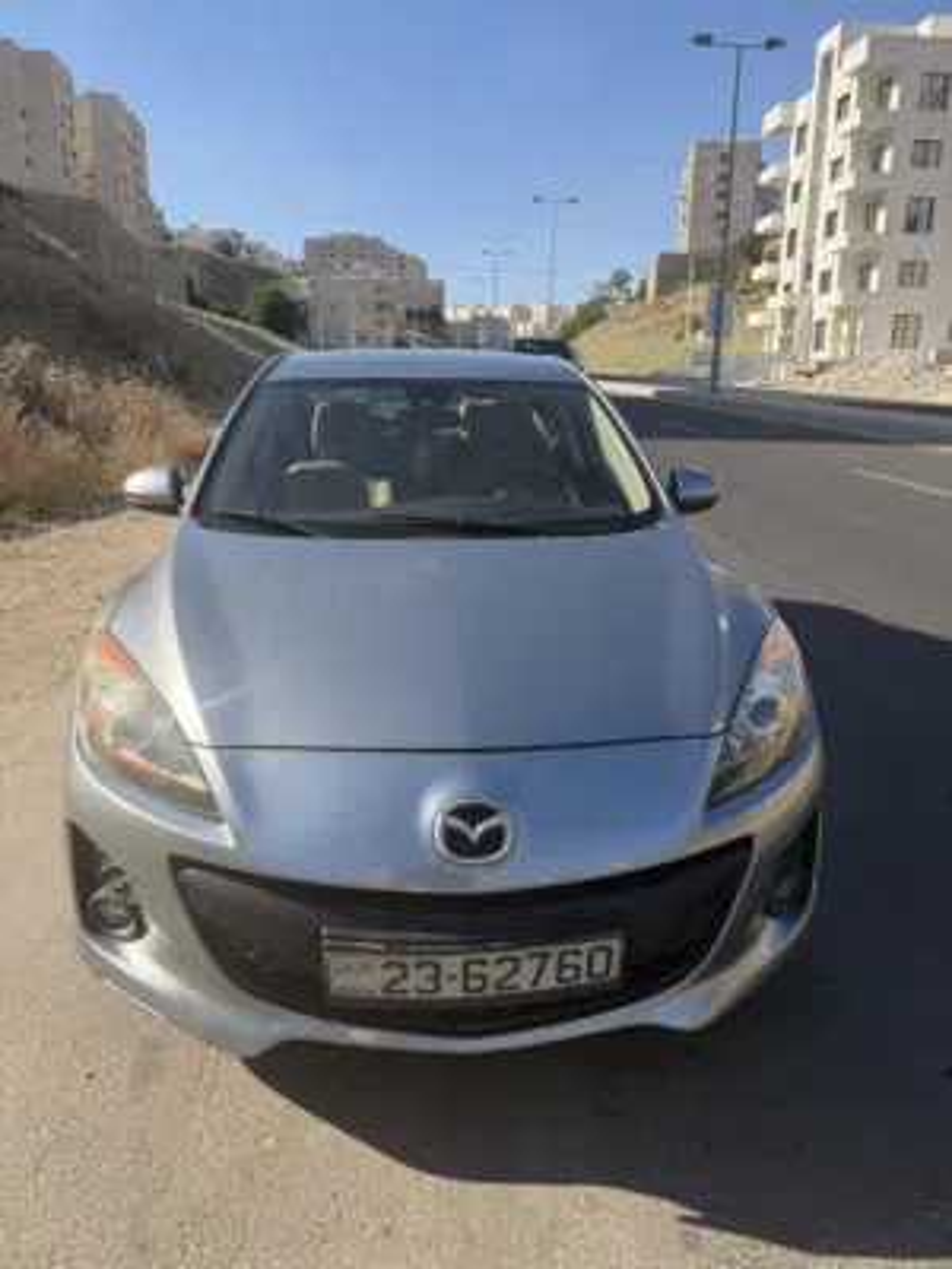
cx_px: 476
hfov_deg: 56.8
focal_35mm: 24
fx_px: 880
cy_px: 634
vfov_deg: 71.6
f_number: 1.78
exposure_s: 1/3145
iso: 80
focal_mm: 6.76
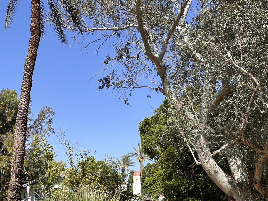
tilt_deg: +8.1
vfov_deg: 31.7
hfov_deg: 41.8
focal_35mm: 44
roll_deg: -0.4
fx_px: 341
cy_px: 170
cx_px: 72
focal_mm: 6.86
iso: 80
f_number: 1.78
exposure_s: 1/3861
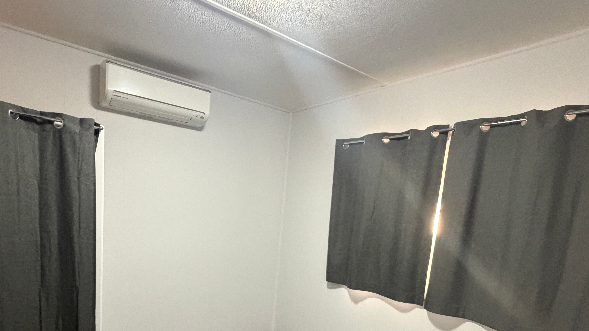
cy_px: 257
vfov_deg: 49.0
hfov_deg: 81.0
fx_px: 344
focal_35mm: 22
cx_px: 269
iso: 500
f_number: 2.2
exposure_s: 1/50
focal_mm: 2.22
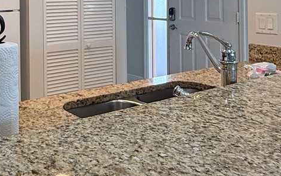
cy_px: -12
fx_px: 383
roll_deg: +0.4
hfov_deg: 38.5
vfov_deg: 24.3
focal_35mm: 50
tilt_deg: +0.6
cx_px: 49
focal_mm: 2.22
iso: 125
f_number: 2.2
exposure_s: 1/120
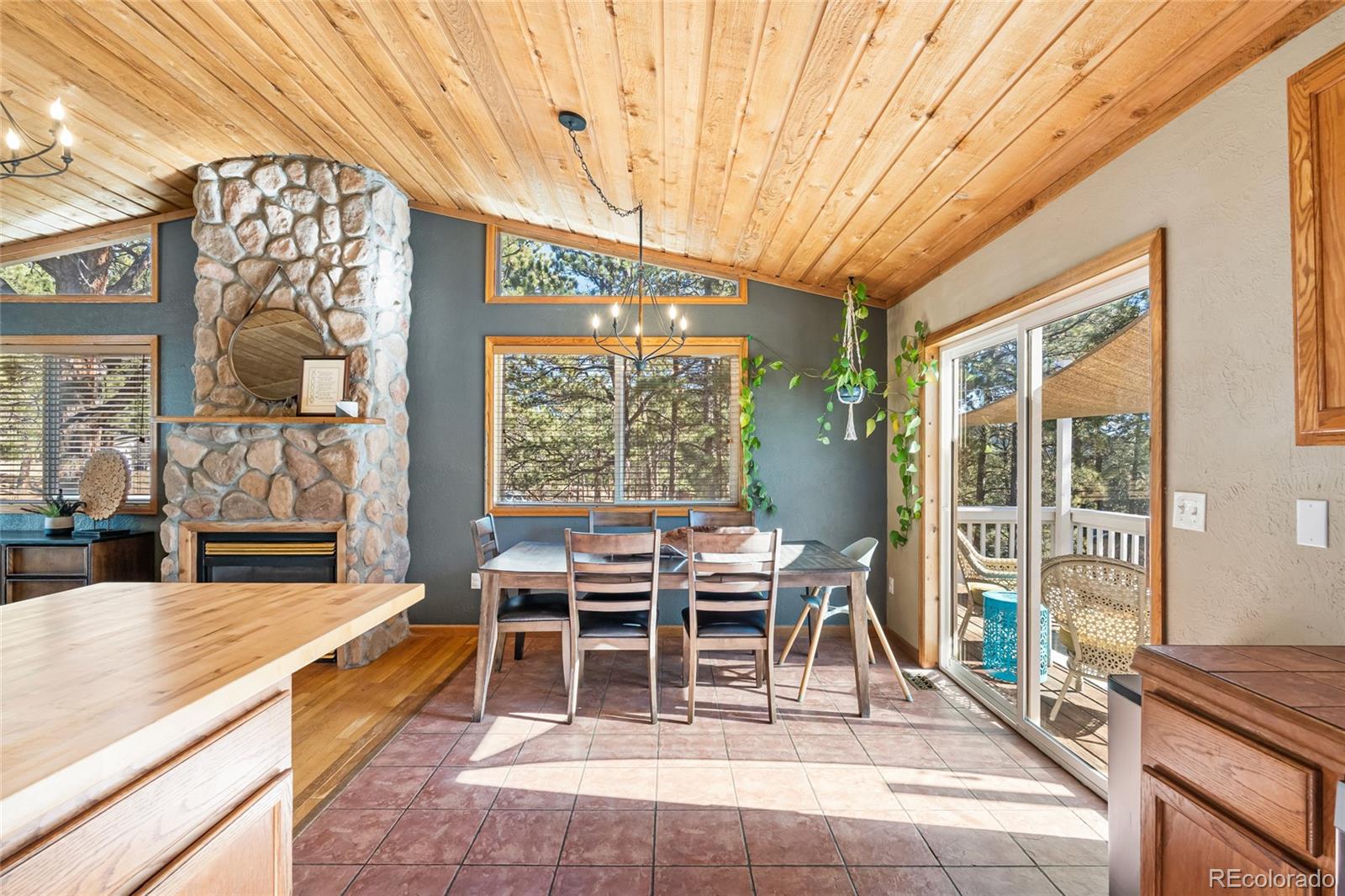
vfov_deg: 72.0
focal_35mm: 16
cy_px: 448
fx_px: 616
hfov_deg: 95.0
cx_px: 672
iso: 400
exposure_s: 1/15
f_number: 8
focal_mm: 16.5
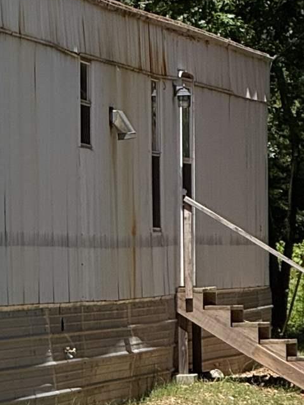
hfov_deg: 3.4
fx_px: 5102
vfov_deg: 4.5
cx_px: -247
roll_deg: +0.5
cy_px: 563
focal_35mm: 436
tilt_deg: -3.3
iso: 50
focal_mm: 15.66
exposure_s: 1/1546
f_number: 2.8
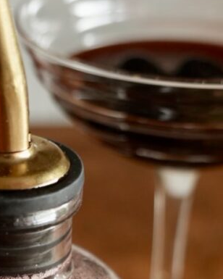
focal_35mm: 77
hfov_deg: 19.2
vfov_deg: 23.1
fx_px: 634
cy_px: 316
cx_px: -16
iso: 640
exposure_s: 1/100
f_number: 2.8
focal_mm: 20.5
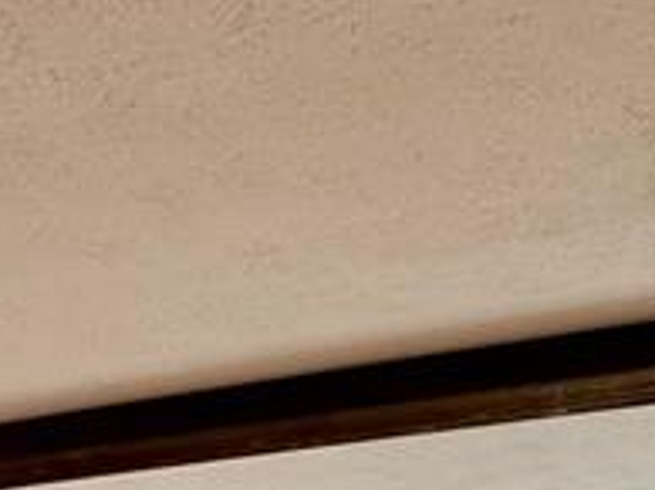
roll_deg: -0.4
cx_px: -27
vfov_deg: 16.5
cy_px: 892
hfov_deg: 24.9
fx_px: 1398
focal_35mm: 74
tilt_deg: -2.0
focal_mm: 2.22
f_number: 2.2
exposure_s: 1/120
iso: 250
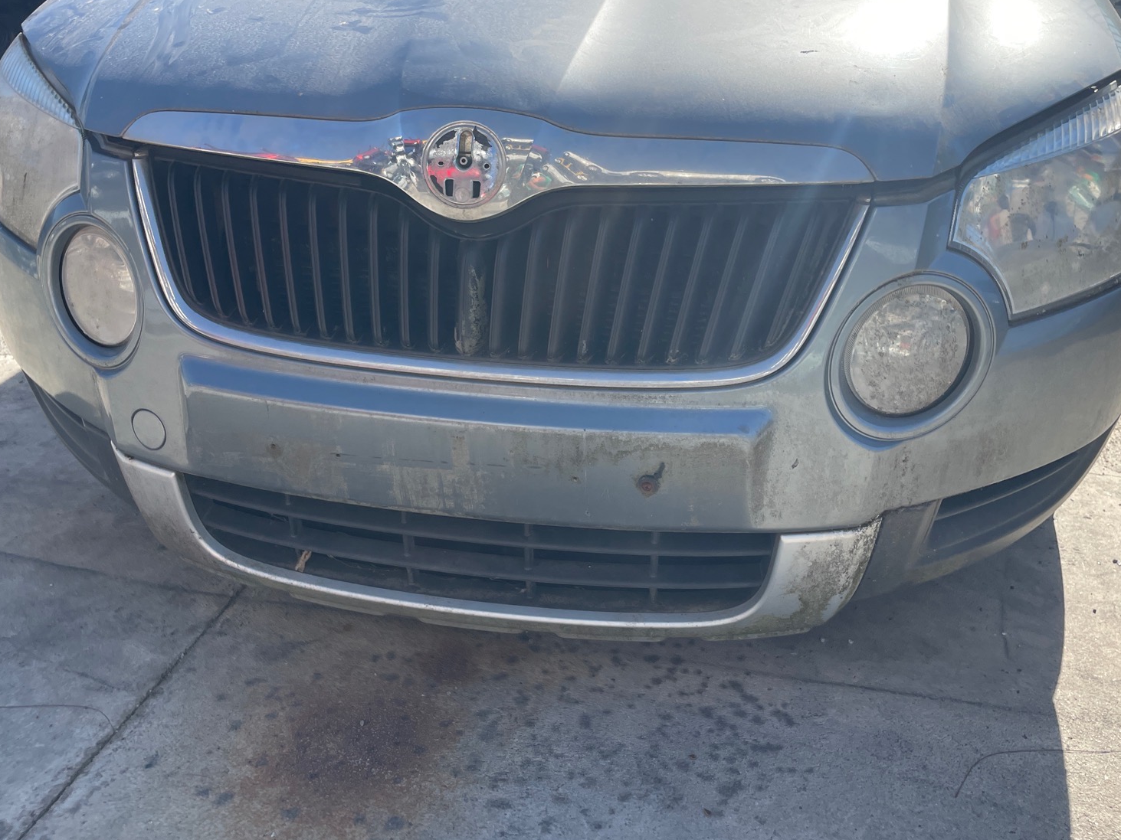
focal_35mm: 32
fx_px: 1036
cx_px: 586
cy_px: 330
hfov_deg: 56.8
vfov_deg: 43.9
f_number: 1.6
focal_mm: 4.2
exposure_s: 1/1855
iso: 32
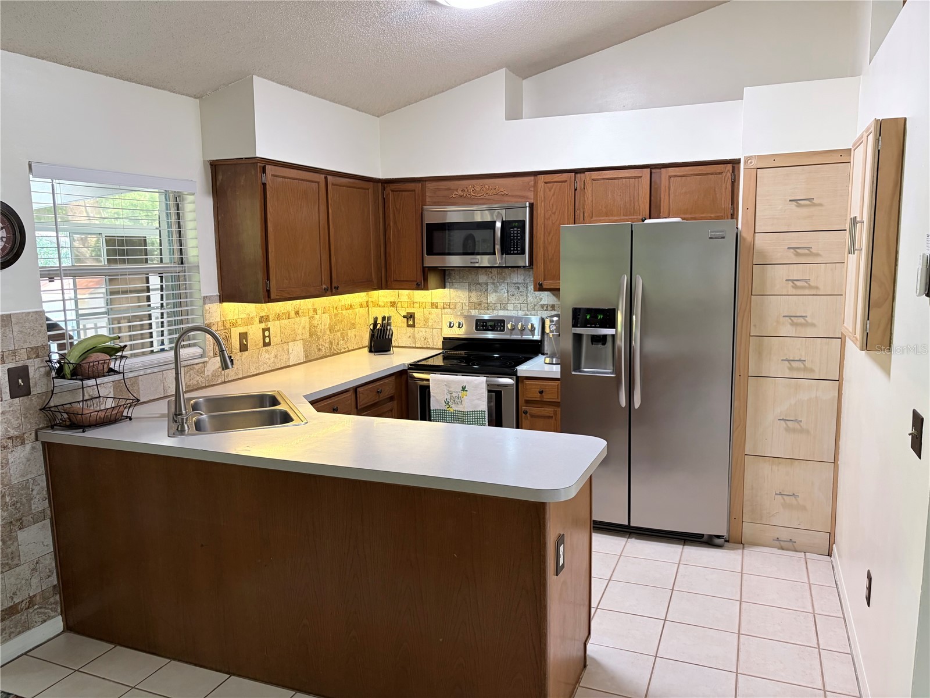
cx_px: 465
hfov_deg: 67.3
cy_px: 349
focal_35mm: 26
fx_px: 699
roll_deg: +1.7
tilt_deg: -8.4
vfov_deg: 53.1
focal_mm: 5.96
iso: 125
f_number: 1.6
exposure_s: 1/60
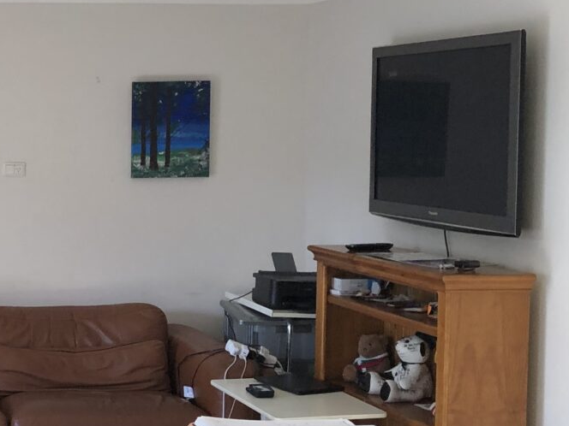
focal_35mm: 81
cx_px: -117
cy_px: 212
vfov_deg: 18.2
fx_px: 1331
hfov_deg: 22.2
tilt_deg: -3.0
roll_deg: -0.7
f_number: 1.8
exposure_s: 1/30
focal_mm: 3.99
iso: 25
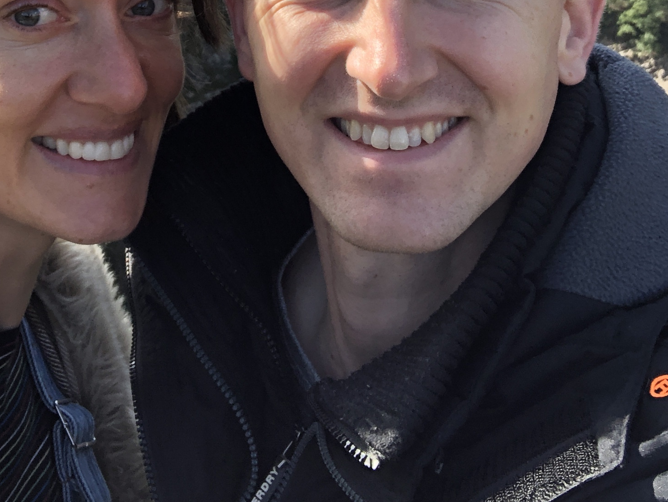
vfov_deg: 20.1
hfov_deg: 28.4
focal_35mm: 68
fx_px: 1312
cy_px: -124
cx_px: 220
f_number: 2.2
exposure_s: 1/257
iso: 20
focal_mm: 2.87
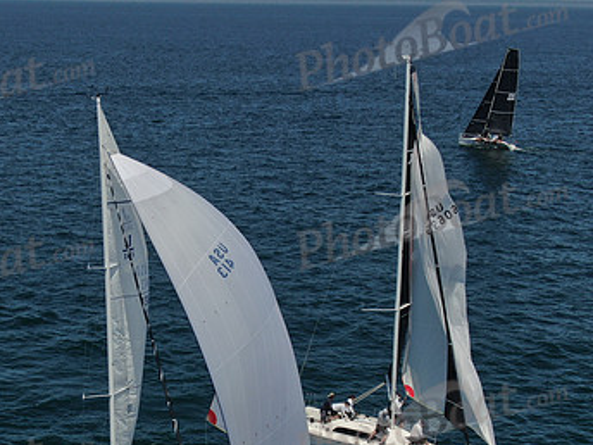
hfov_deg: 24.0
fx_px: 1388
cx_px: 197
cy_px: 348
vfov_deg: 18.1
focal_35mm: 81
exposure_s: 1/2000
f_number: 3.8
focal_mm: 8.6
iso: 100
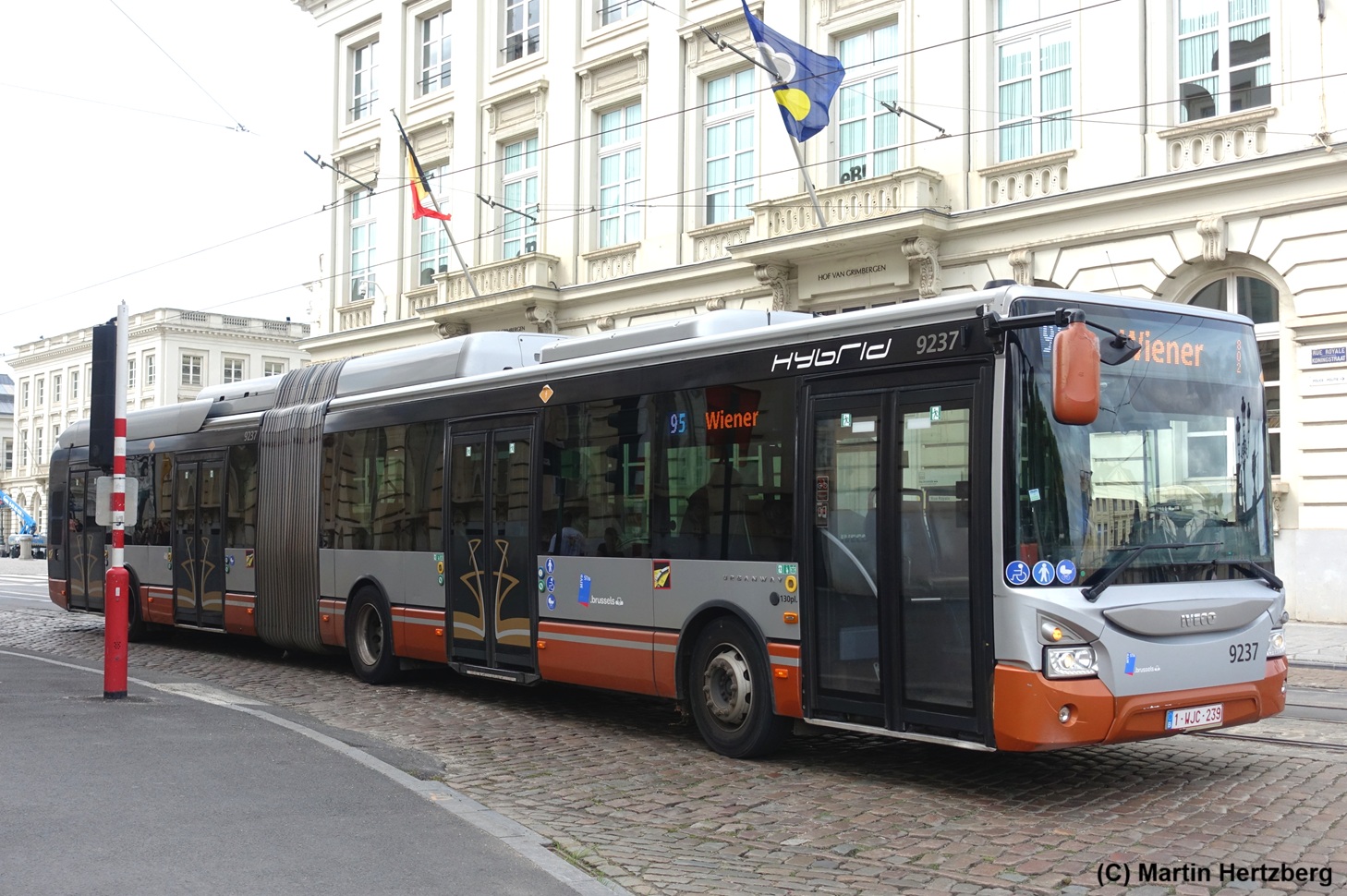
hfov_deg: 53.2
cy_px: 448
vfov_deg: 36.8
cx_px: 674
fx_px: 1346
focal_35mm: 36
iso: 200
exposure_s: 1/1600
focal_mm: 13.34
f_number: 2.8
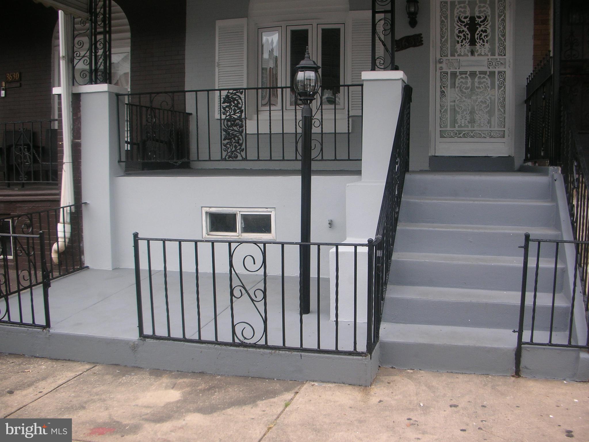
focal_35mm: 35
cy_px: 221
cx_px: 294
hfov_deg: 52.6
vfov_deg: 40.7
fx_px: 596
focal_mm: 5.8
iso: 50
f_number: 3
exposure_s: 1/104
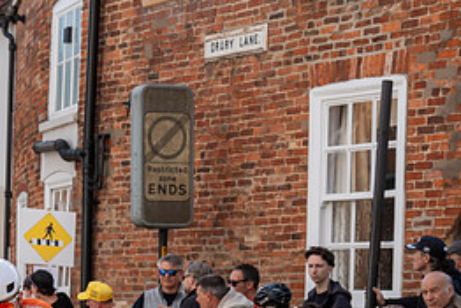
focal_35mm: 155
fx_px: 1986
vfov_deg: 8.8
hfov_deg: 13.1
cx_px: -4
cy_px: 260
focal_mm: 70
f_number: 5
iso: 250
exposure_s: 1/1000
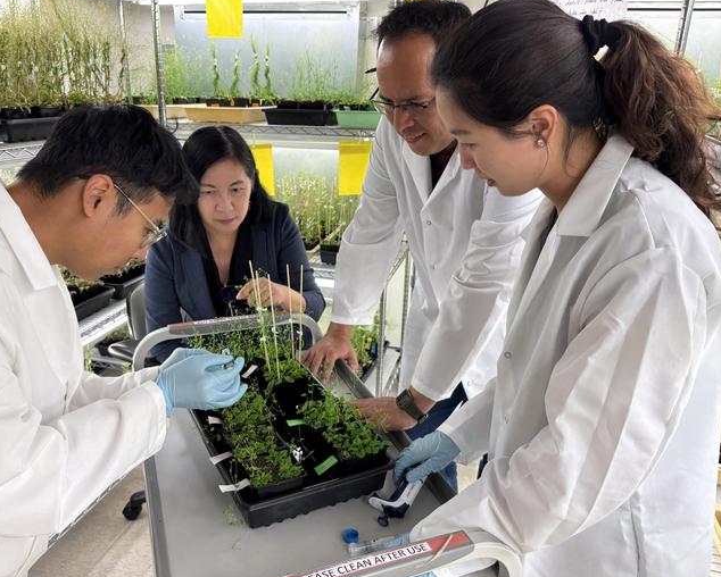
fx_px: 598
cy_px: 286
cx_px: 339
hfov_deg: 62.1
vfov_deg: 51.6
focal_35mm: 28
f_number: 1.6
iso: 80
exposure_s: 1/206
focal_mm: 5.96
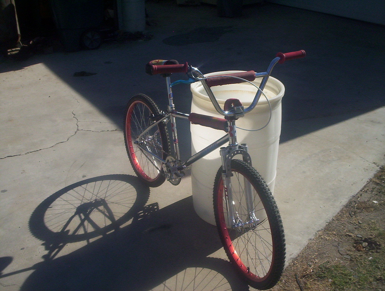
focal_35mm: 38
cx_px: 192
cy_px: 146
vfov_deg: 37.9
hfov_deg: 48.9
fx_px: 424
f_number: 4.5
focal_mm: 4.99
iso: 100
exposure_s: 1/1116
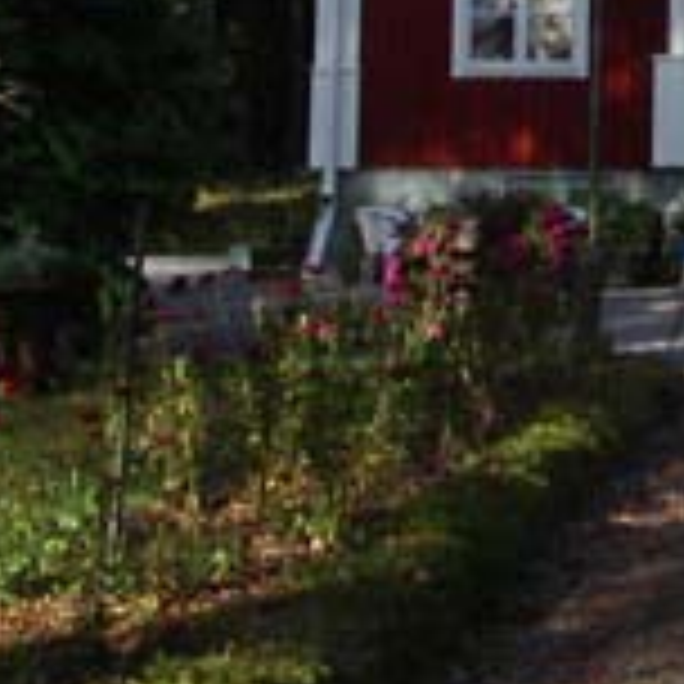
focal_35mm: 133
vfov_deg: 12.7
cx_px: 1004
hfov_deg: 12.5
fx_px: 2973
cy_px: -194
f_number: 8
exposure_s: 1/125
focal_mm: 7.8
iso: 100
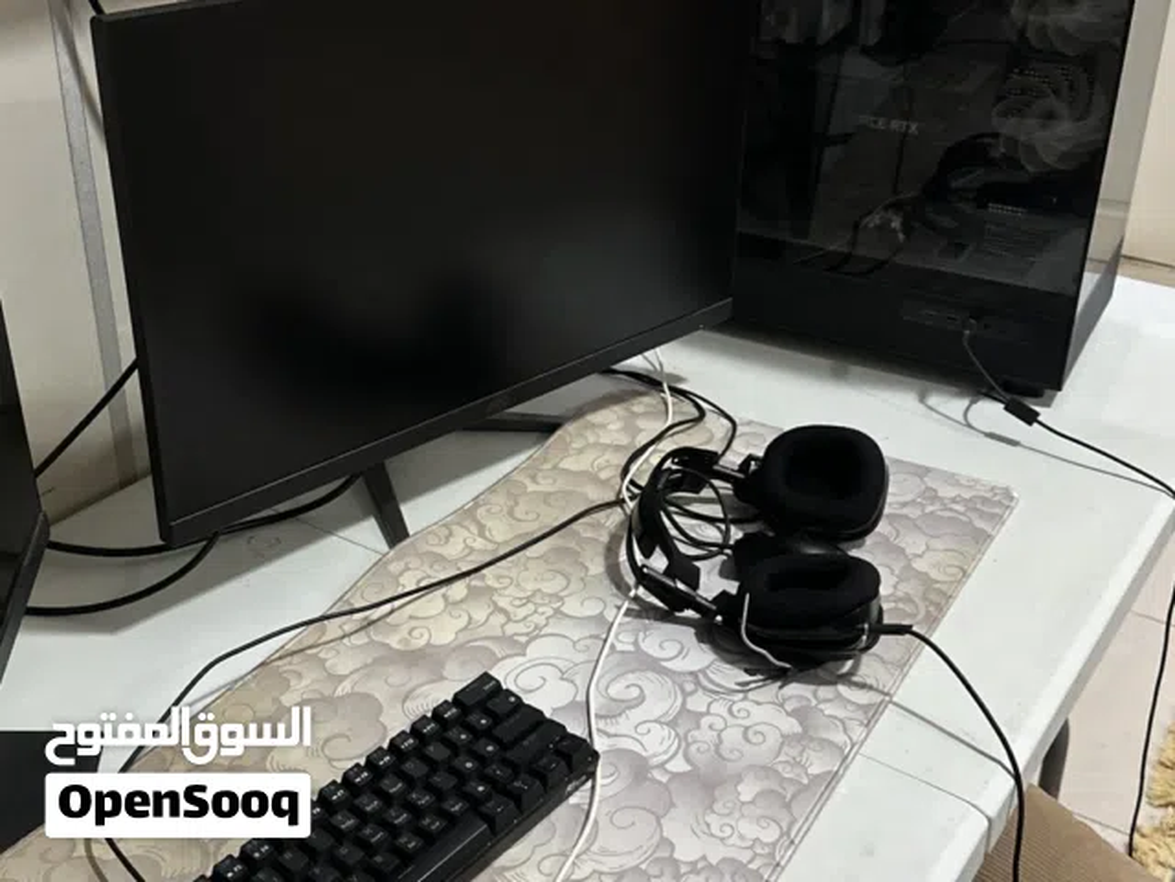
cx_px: 588
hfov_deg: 71.6
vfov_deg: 56.8
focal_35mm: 24
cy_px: 441
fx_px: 815
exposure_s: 1/50
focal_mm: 6.86
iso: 800
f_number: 1.78
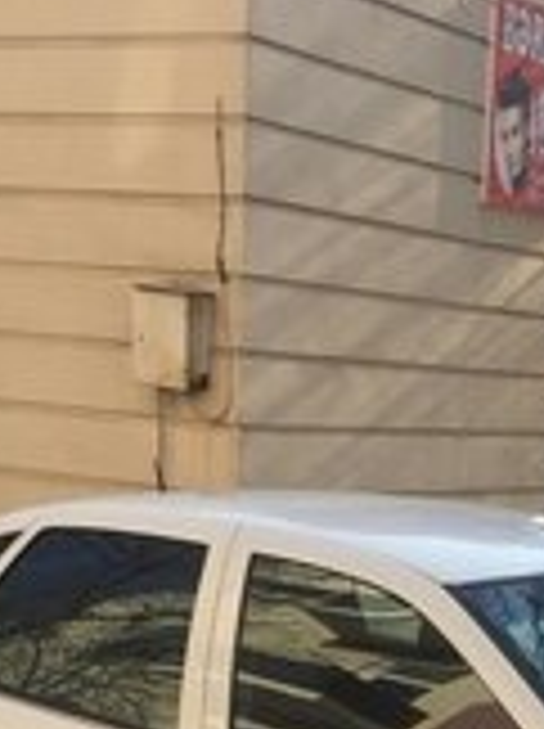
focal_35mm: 89
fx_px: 1870
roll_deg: -3.5
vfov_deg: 19.8
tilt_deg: -16.8
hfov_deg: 16.2
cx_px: 548
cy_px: 1017
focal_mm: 4.15
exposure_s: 1/648
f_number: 2.2
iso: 32
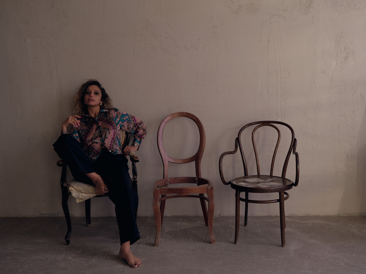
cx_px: 192
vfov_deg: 37.7
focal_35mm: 38
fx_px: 402
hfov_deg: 49.0
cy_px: 137
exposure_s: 1/35
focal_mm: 23.5
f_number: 4
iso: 200
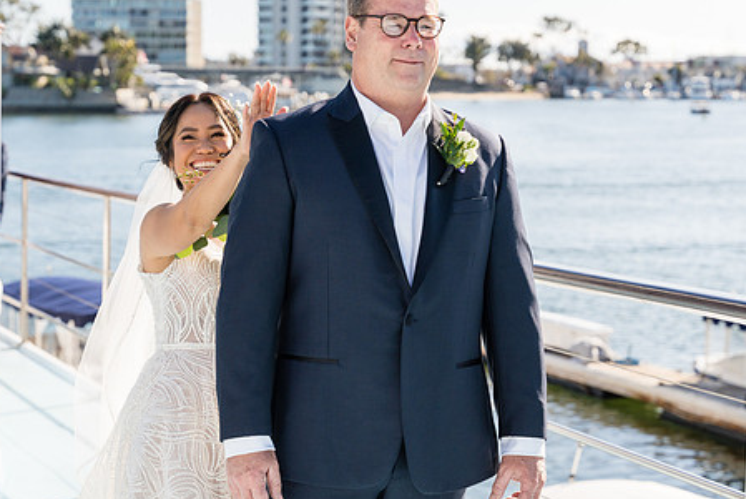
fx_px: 1638
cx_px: 351
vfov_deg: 17.3
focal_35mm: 79
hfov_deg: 25.7
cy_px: 242
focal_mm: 61.2
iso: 320
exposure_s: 1/2500
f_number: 4.5
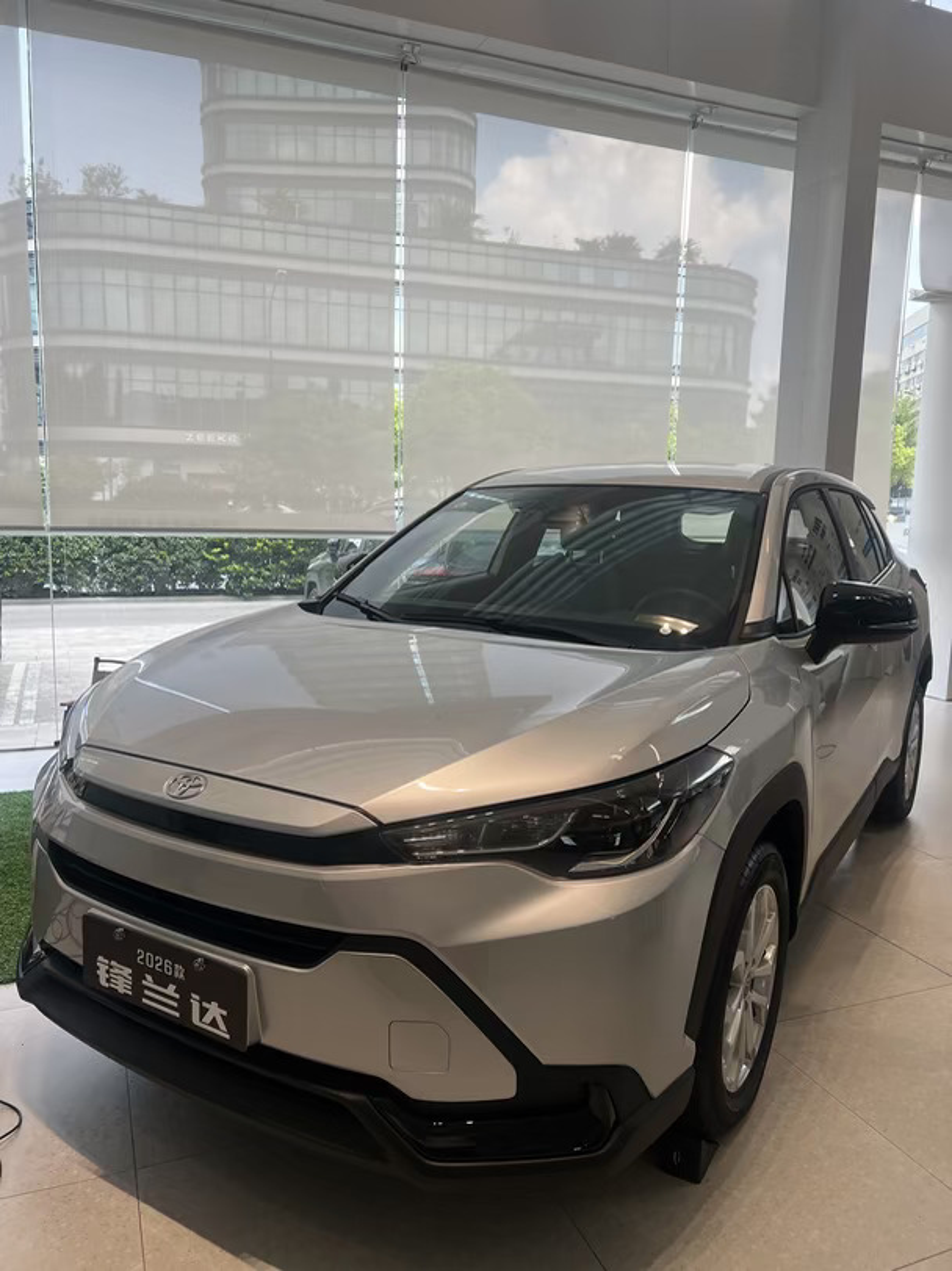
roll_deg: -1.4
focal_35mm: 26
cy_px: 636
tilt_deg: -8.2
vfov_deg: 67.3
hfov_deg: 53.0
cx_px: 476
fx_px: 954
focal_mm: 5.7
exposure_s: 1/418
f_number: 1.5
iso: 50
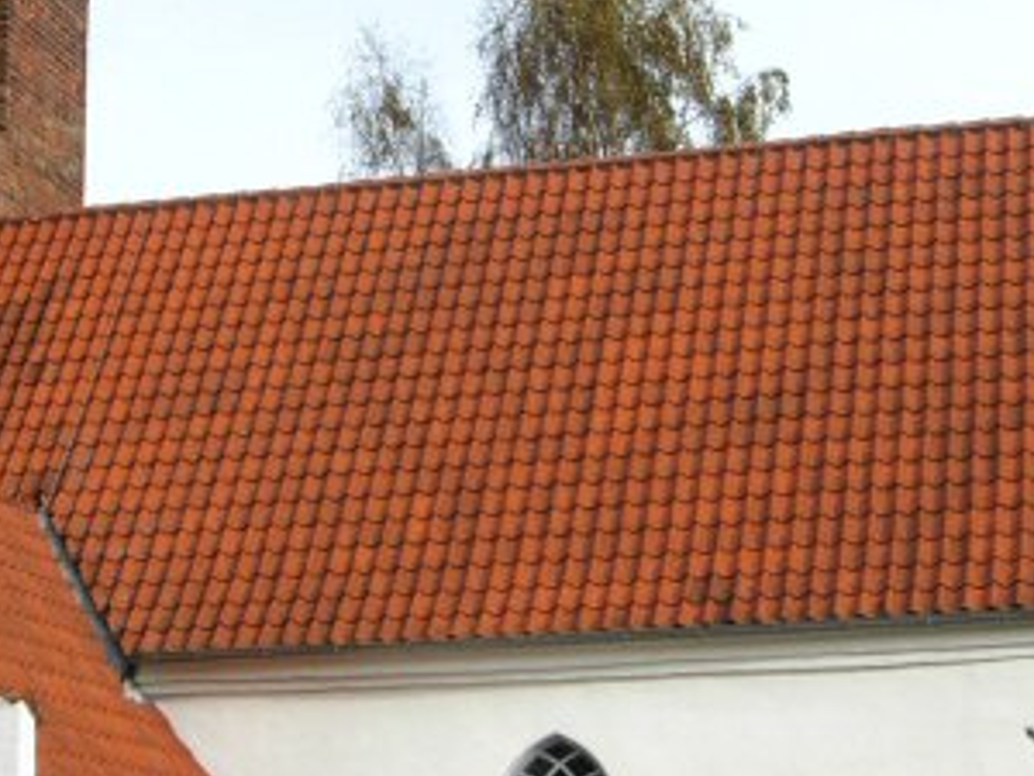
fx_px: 3226
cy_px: 298
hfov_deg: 18.2
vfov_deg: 13.7
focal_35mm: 108
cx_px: 362
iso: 50
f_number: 5.4
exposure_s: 1/322
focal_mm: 7.5
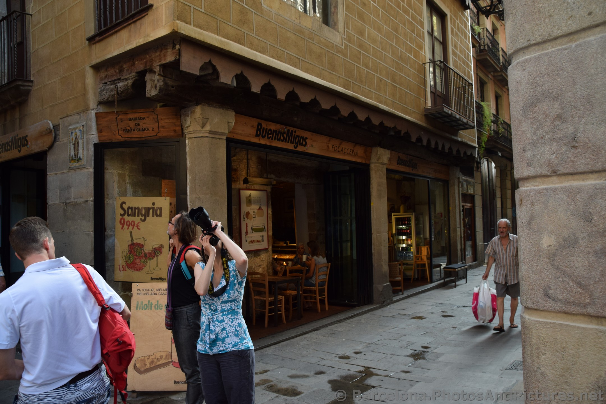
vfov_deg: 47.9
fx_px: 454
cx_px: 303
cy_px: 202
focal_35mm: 27
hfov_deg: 67.4
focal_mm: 18
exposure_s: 1/160
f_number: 6.3
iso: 400
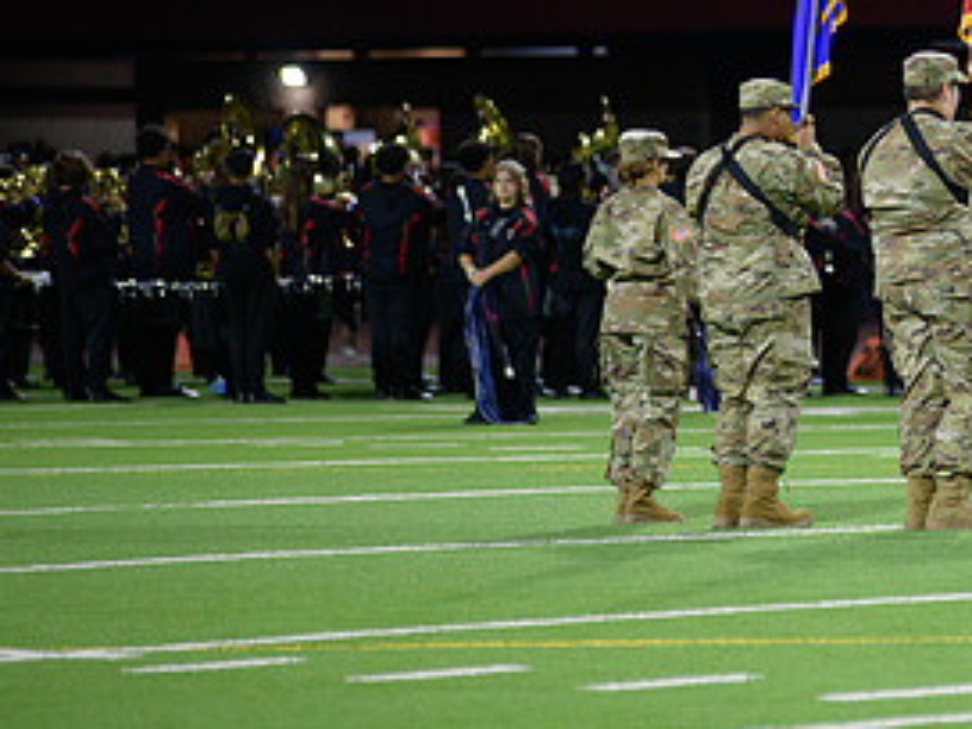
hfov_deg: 5.5
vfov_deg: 4.1
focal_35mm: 359
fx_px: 10081
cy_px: 148
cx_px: 1008
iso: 1250
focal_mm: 175
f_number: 2.8
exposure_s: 1/250
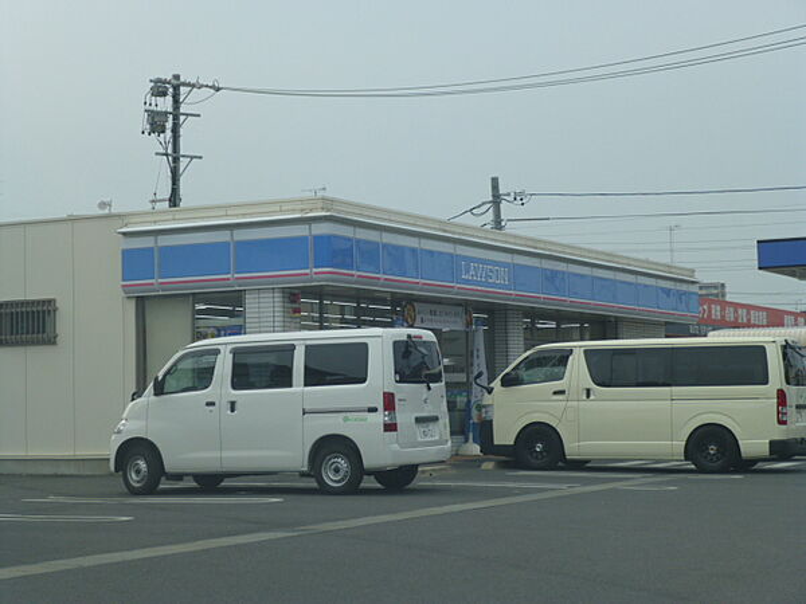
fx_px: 1700
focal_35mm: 73
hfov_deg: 26.7
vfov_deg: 20.2
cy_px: 302
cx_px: 403
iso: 100
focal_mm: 13.2
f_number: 4.7
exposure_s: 1/250
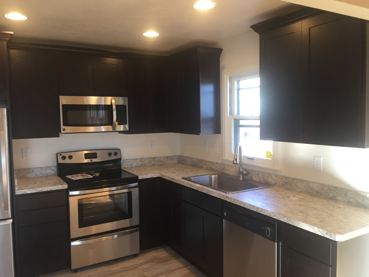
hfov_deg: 61.7
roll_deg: -0.5
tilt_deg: -3.0
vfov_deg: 48.2
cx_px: 184
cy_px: 138
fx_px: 309
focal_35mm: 29
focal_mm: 4.15
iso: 32
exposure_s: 1/30
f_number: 2.2
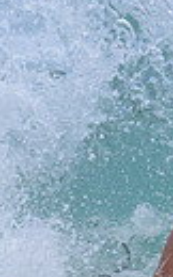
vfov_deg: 0.8
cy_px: 106
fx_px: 20942
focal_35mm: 2770
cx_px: 649
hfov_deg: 0.5
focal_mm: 450
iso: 800
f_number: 11
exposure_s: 1/2000
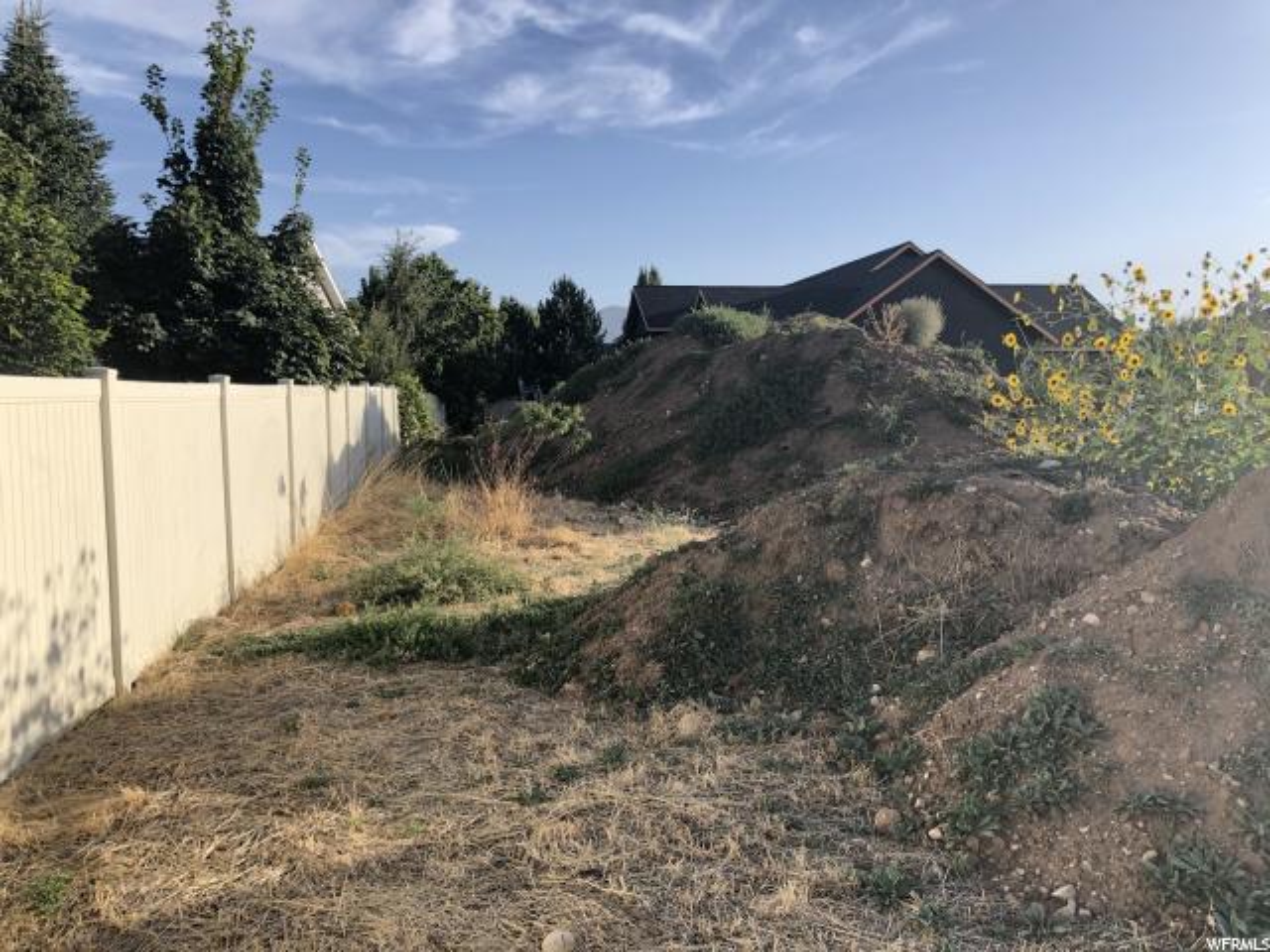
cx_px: 635
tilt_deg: -4.4
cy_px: 476
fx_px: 1027
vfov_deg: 49.7
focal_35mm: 28
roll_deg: +1.0
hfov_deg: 63.4
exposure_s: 1/372
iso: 20
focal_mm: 4
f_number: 1.8
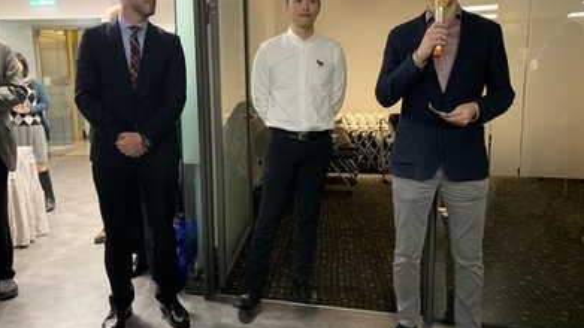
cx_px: 293
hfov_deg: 66.1
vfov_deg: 40.2
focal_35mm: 29
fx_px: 449
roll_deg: +0.9
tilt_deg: -7.7
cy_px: 152
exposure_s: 1/40
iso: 320
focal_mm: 4.25
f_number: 1.8
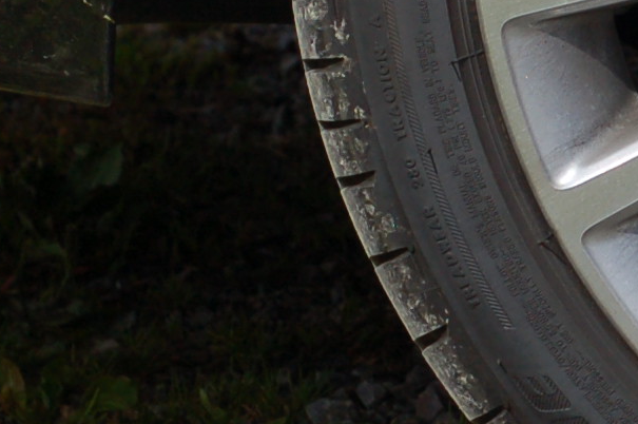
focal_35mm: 373
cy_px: -192
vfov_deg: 3.7
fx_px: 6603
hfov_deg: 5.4
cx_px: 1233
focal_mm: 50
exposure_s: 1/800
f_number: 6.3
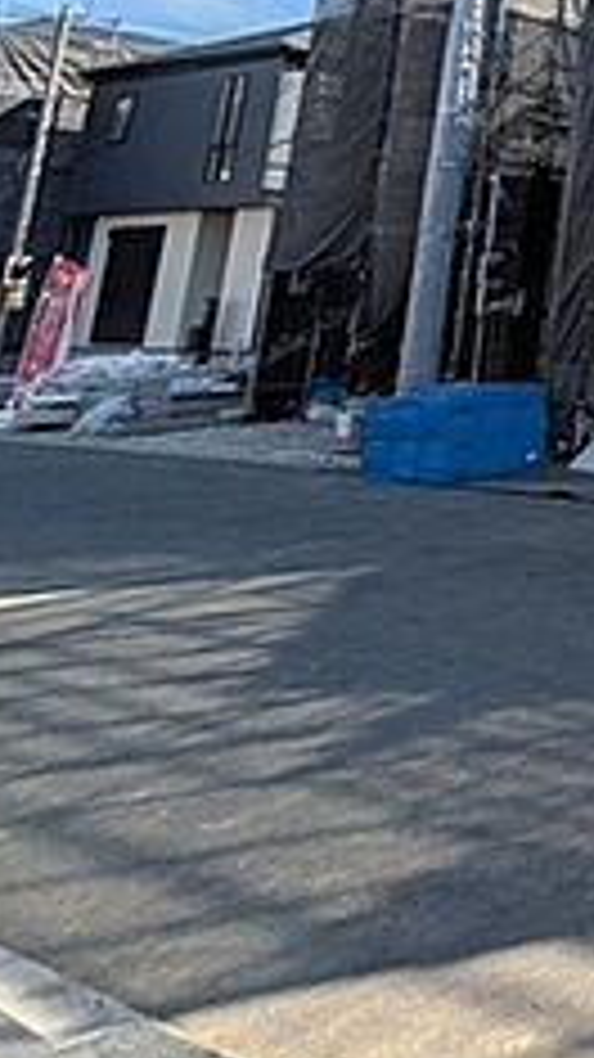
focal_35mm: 39
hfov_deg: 19.4
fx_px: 1093
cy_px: 77
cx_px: 1156
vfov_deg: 45.9
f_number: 2.2
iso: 46
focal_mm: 1.83
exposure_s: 1/2469
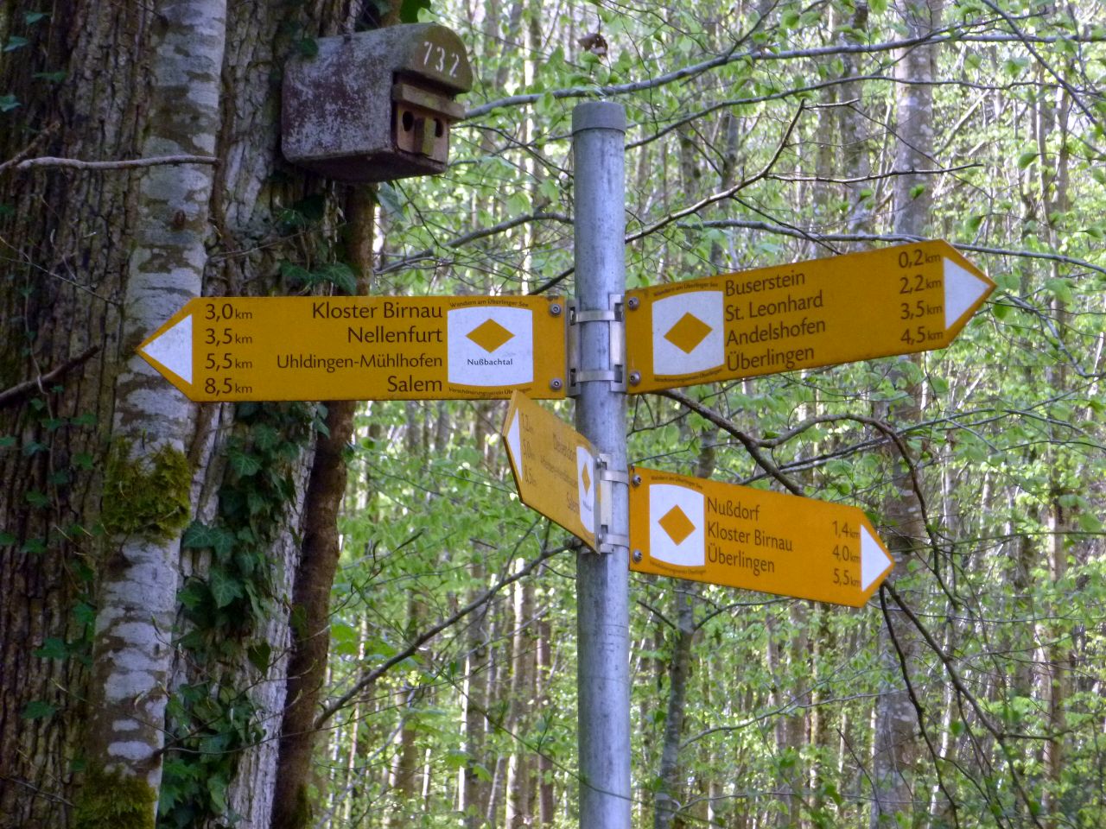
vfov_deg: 8.2
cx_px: 553
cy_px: 414
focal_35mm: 182
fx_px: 5815
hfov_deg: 10.9
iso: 400
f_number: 5.8
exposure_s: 1/80
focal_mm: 32.4
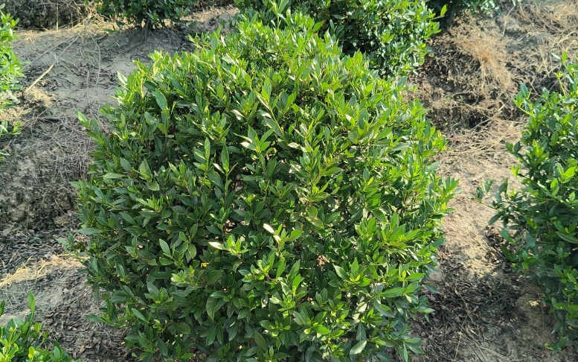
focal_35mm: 36
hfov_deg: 54.0
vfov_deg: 35.3
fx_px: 567
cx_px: 286
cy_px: 200
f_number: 1.8
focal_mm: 4.84
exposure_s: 1/657
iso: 80
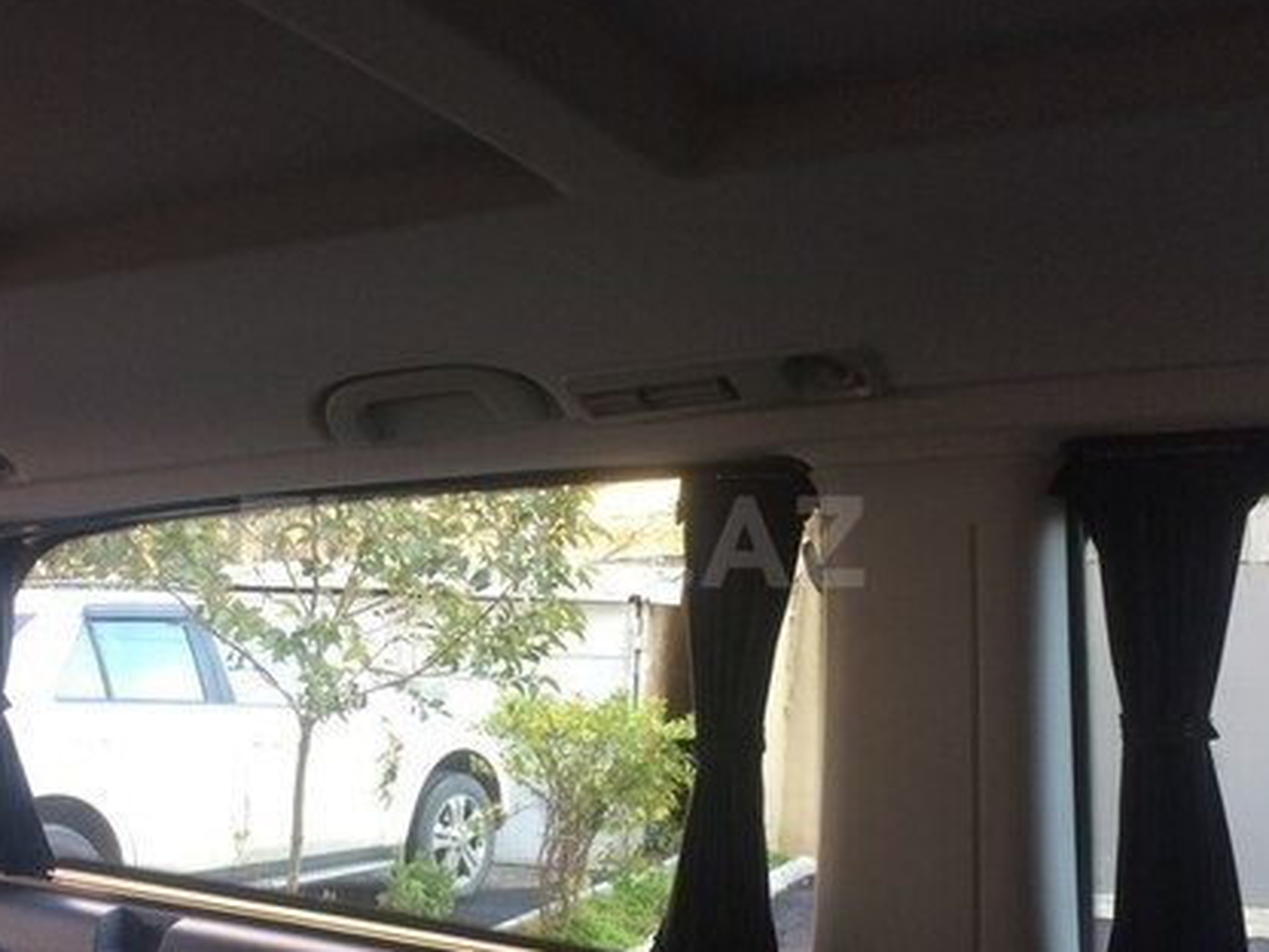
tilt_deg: +5.5
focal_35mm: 46
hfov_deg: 41.2
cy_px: 542
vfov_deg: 31.5
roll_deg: -1.1
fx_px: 1686
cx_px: 552
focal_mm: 4.15
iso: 40
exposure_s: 1/33
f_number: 2.2
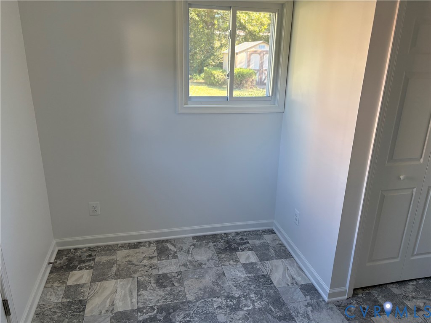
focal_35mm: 26
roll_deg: -0.8
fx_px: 324
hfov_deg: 67.3
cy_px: 162
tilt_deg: -17.4
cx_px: 216
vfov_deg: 53.1
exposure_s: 1/122
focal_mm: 5.96
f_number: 1.6
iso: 125
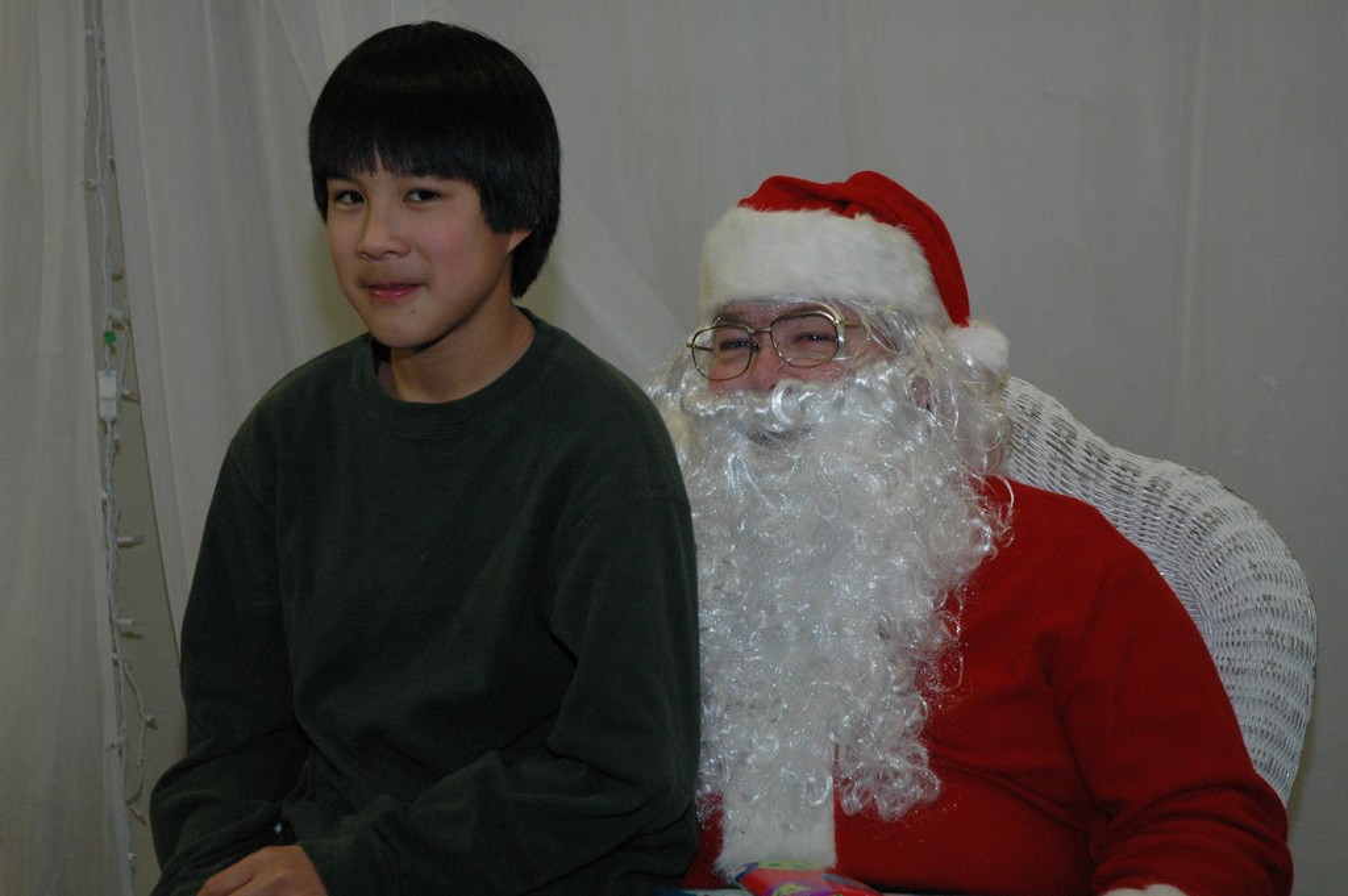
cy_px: 448
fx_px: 2694
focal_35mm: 72
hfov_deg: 28.1
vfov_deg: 18.9
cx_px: 674
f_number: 6.3
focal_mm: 48
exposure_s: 1/60
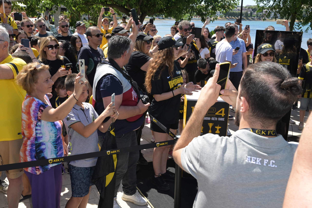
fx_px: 312
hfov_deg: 53.1
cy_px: 104
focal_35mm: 36
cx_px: 156
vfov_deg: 36.8
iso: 125
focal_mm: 24
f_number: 7.1
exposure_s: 1/250
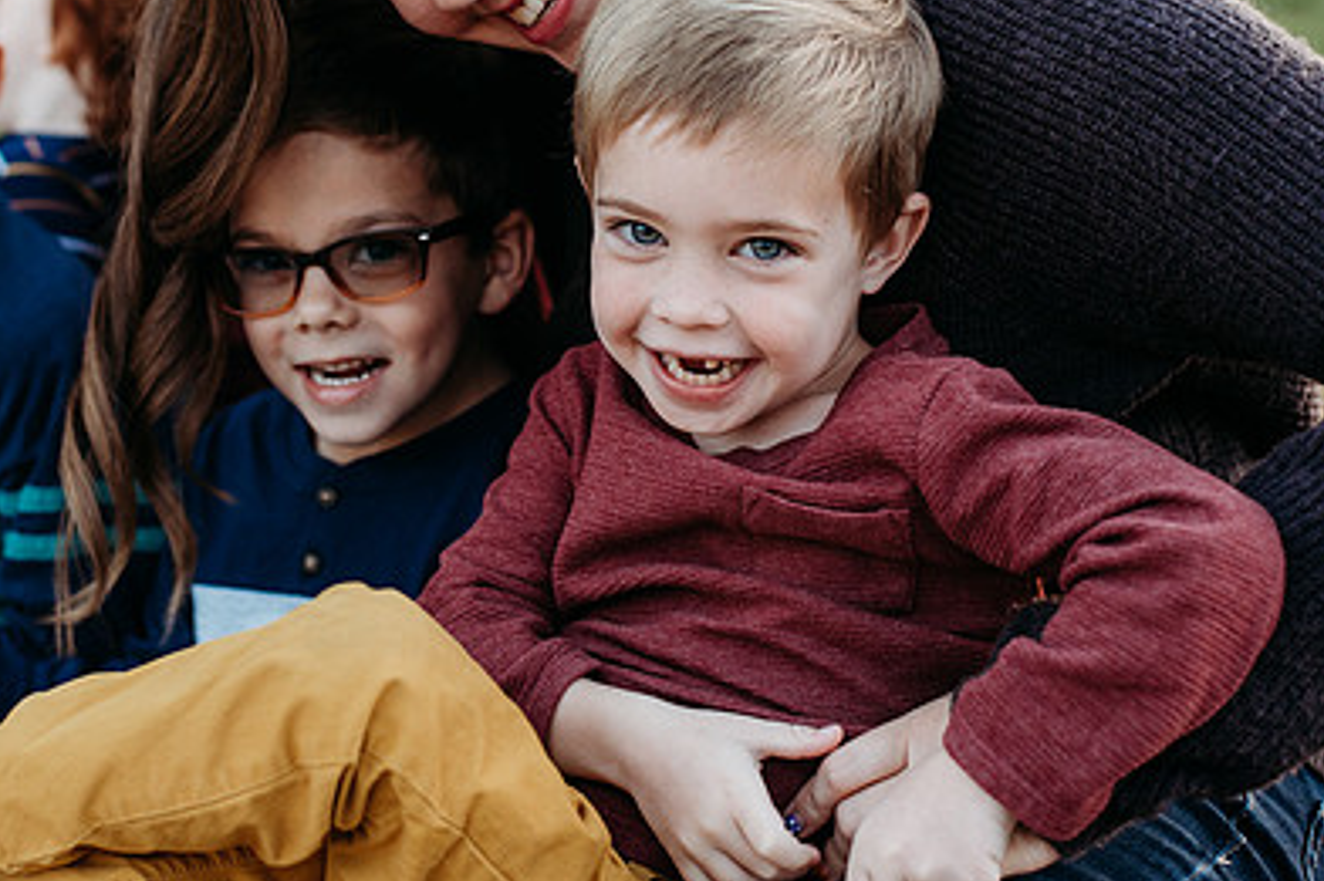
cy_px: 302
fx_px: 2720
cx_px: 382
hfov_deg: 27.1
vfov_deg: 18.4
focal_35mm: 74
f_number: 2.8
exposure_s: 1/320
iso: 400
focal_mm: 50
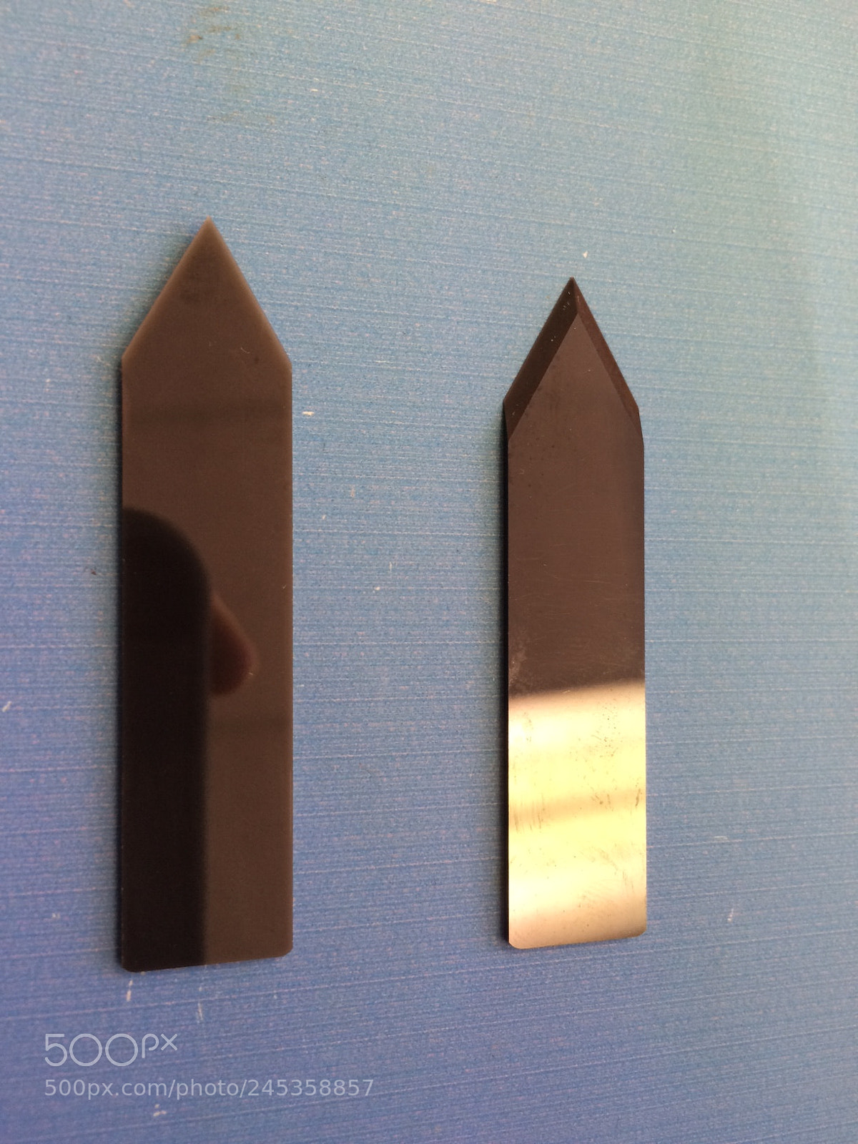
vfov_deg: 61.7
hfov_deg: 48.2
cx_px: 429
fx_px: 958
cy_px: 572
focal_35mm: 29
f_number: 2.2
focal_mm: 4.15
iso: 40
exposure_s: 1/40
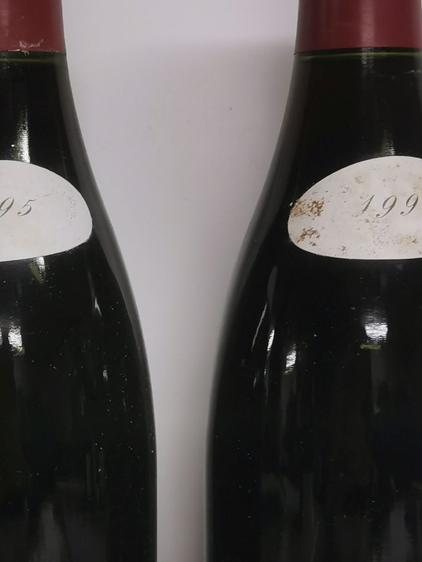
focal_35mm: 79
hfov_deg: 18.4
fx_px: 1284
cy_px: 295
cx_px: 68
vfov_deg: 24.7
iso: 100
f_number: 1.8
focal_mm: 5.58
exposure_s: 1/100
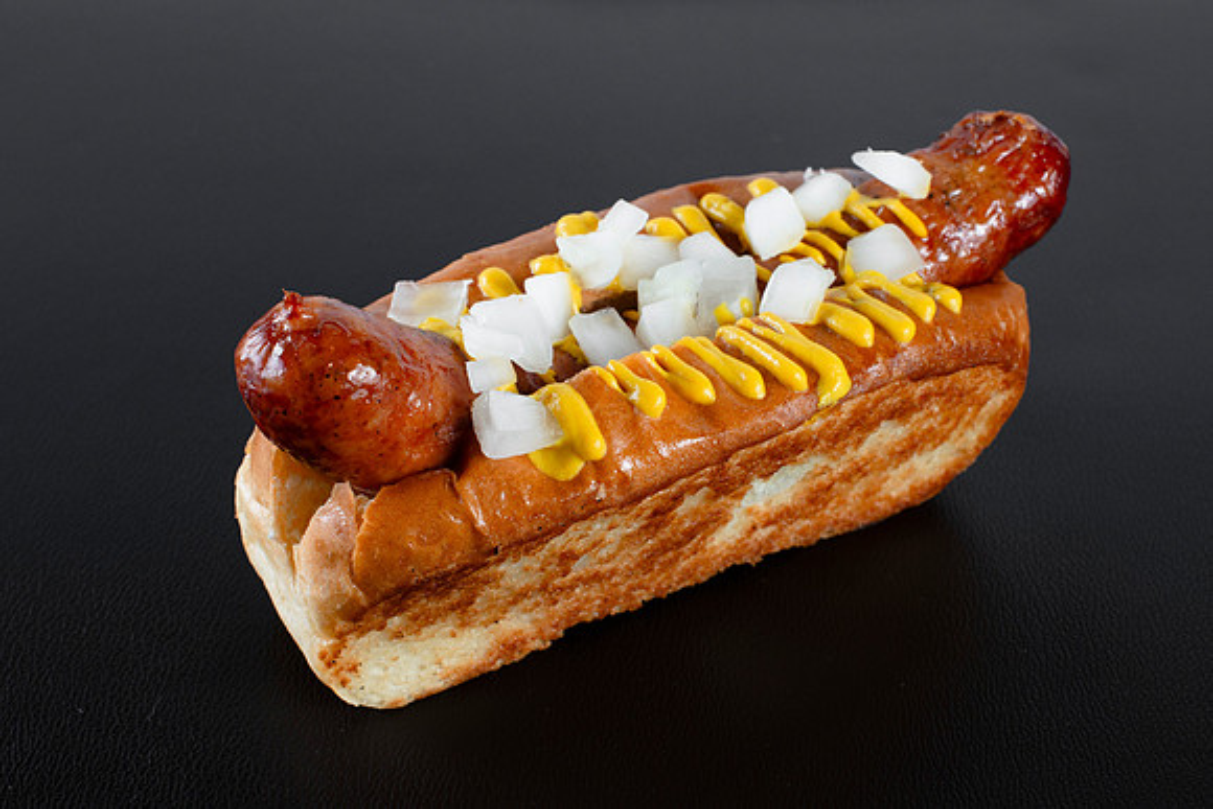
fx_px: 2201
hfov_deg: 30.8
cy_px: 442
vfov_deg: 20.8
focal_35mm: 65
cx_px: 687
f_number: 10
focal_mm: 50
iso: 250
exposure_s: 1/60
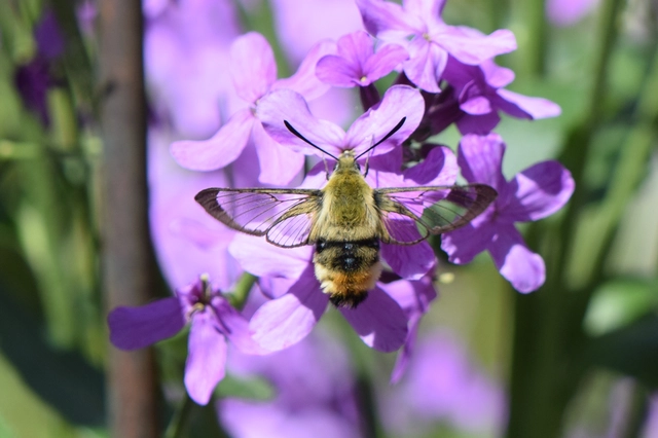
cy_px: 219
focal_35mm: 128
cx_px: 329
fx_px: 2329
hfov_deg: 16.1
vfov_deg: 10.7
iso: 400
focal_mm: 85
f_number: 5.6
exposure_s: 1/1600
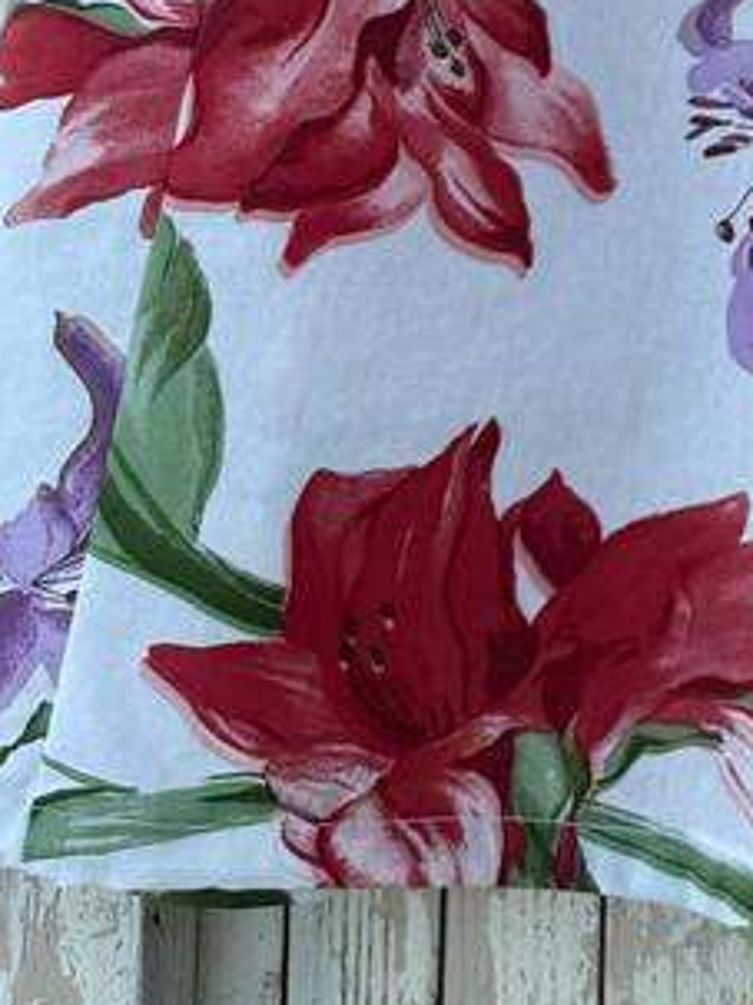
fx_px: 3454
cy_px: -760
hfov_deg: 11.1
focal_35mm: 119
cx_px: 1594
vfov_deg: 14.7
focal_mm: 6.76
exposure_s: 1/1075
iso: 80
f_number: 1.78
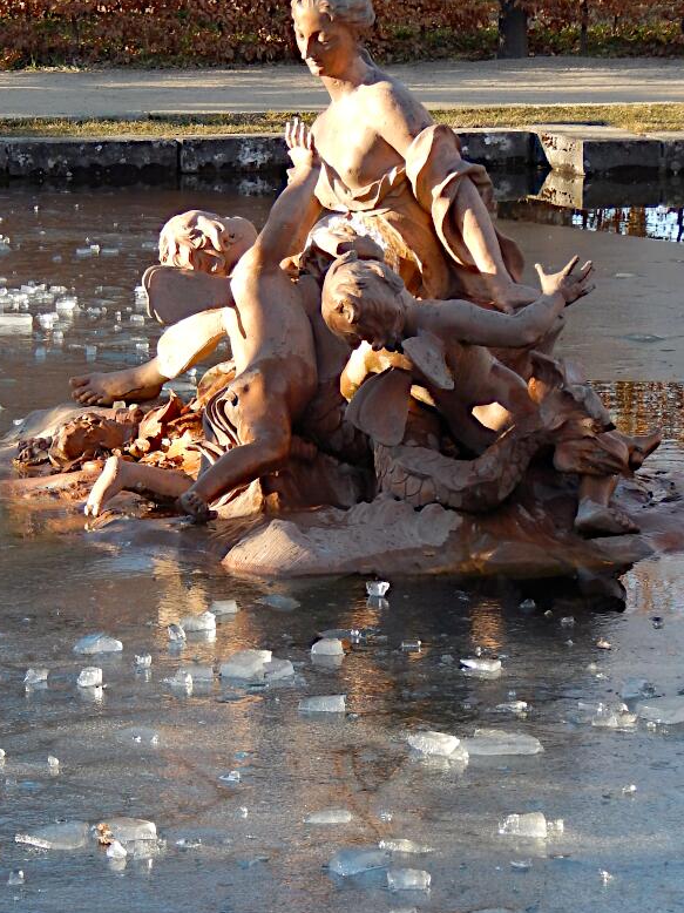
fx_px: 4270
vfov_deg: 12.2
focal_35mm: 162
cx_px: 350
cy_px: 495
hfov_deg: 9.2
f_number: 4.5
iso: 125
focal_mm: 18.7
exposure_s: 1/100
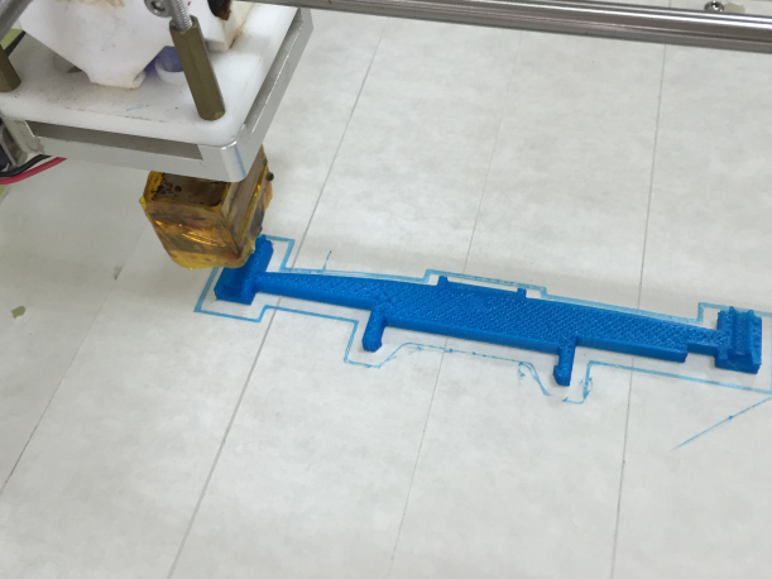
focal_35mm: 38
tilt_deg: -52.8
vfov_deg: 37.7
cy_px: 262
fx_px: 847
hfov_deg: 48.9
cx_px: 417
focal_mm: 4.15
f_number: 2.2
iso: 100
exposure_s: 1/33
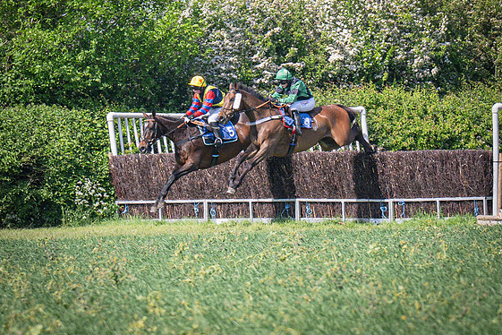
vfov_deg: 1.7
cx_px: 307
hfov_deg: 2.6
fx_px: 11210
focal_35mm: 804
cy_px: 178
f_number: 5
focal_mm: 200
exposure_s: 1/2000
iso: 400
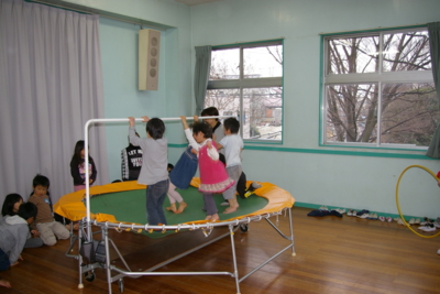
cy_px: 147
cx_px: 220
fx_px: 422
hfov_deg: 55.1
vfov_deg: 38.4
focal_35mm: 34
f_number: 4
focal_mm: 23
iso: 200
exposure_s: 1/45
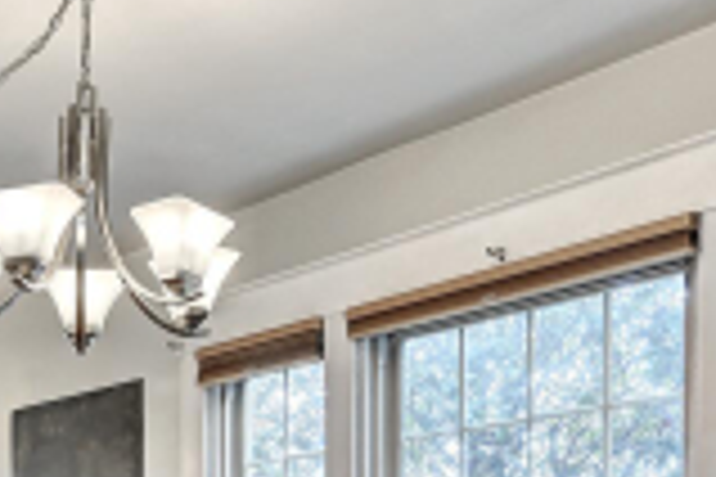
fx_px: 1313
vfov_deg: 18.6
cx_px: 18
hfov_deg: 28.8
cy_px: 675
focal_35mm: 66
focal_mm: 14
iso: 200
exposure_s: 1/1.25
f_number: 8
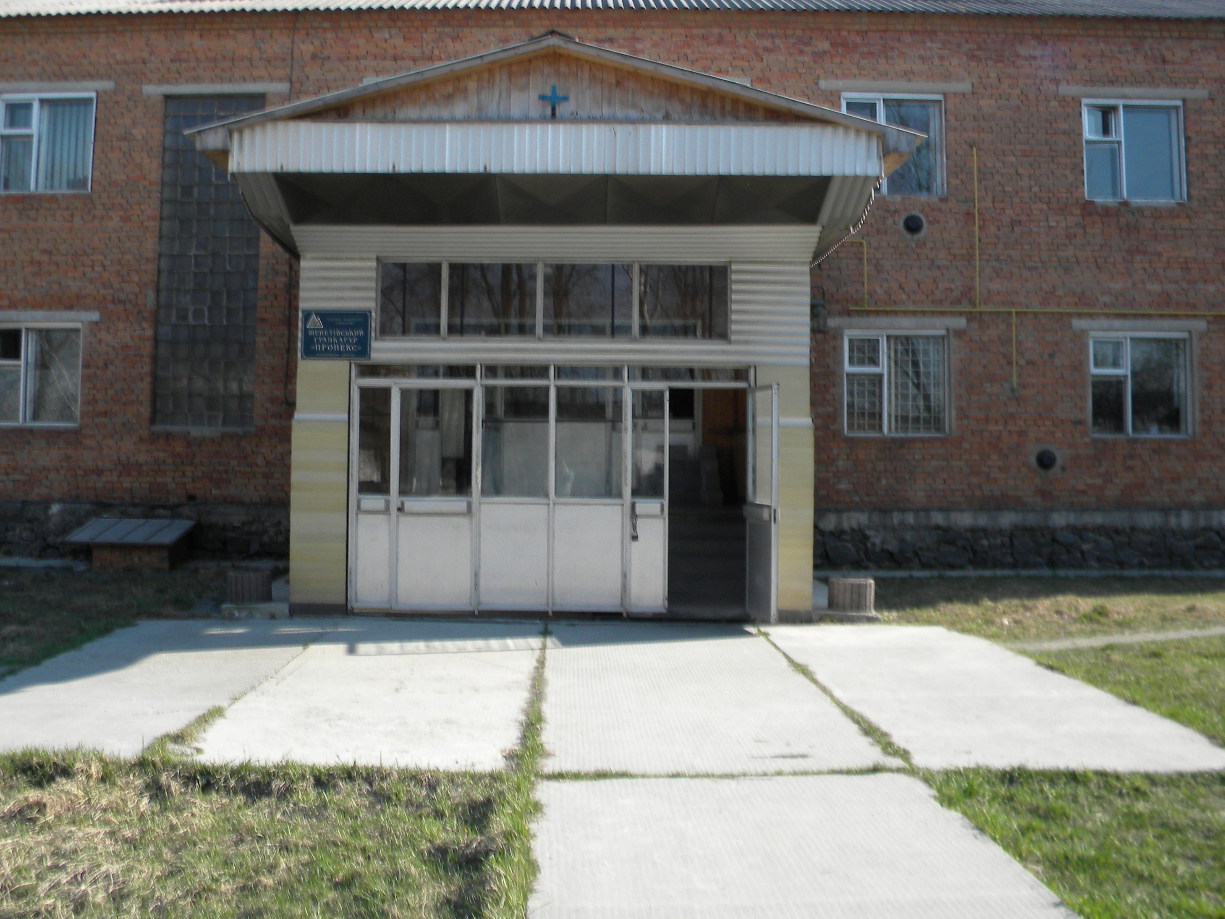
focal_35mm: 35
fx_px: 1239
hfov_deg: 52.4
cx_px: 522
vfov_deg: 40.6
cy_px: 385
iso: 91
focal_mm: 5
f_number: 3.5
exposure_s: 1/500
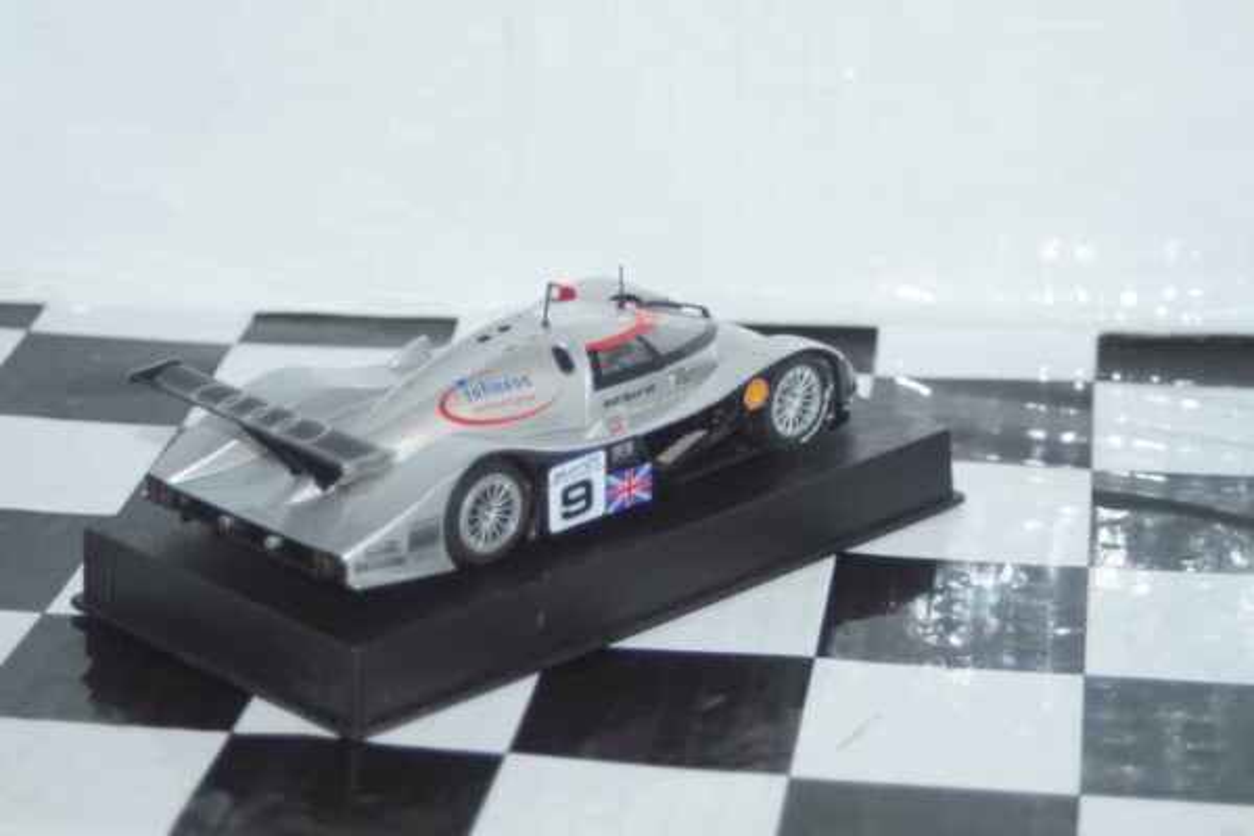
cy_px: 418
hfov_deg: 22.6
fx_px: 3135
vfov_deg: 15.2
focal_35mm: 90
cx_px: 627
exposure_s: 1/100
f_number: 5.6
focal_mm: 60
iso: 800
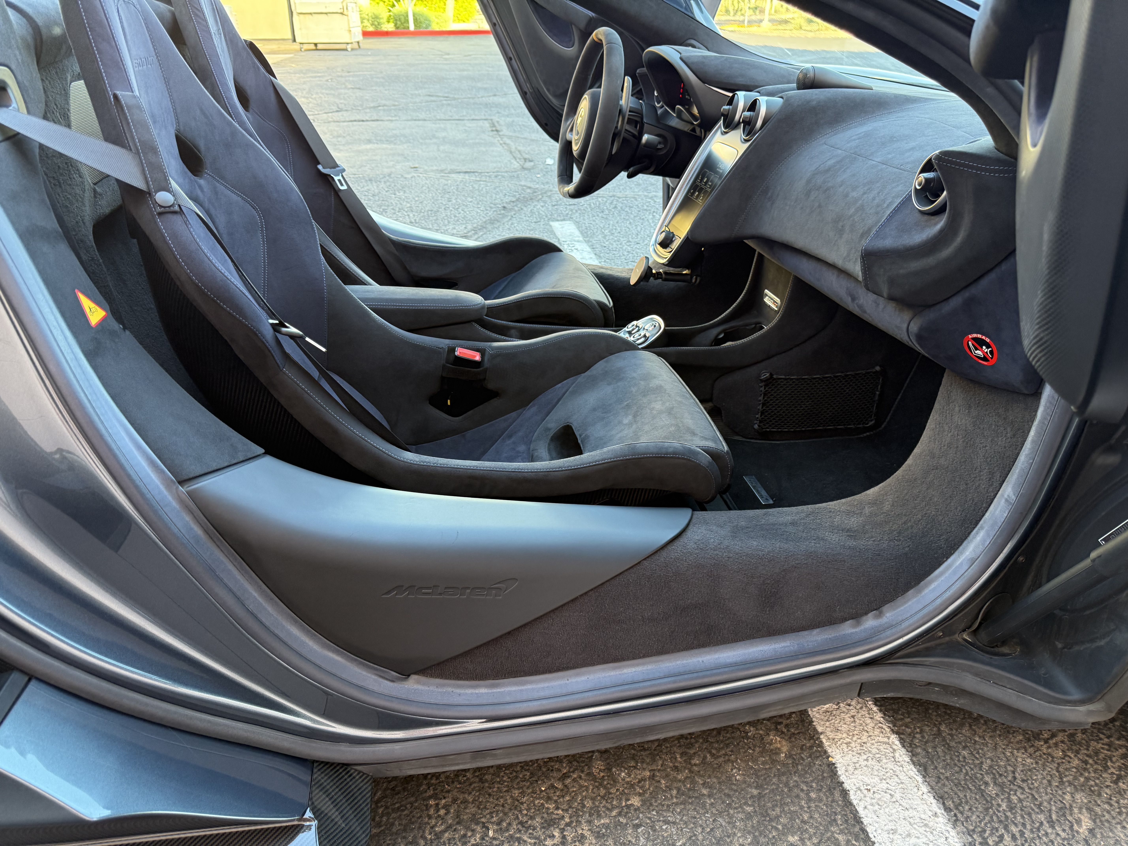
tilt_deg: -25.4
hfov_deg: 71.6
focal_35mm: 24
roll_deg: +1.4
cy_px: 423
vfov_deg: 56.8
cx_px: 564
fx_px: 782
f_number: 1.78
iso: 200
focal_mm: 6.76
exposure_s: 1/95
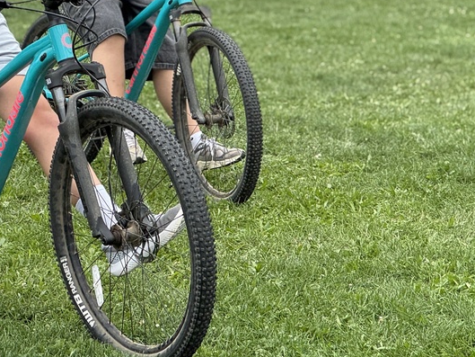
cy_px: 31
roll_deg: -0.3
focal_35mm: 149
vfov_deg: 9.9
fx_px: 2045
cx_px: 162
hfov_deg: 13.2
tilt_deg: -3.6
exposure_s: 1/267
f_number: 2.8
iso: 25
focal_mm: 9
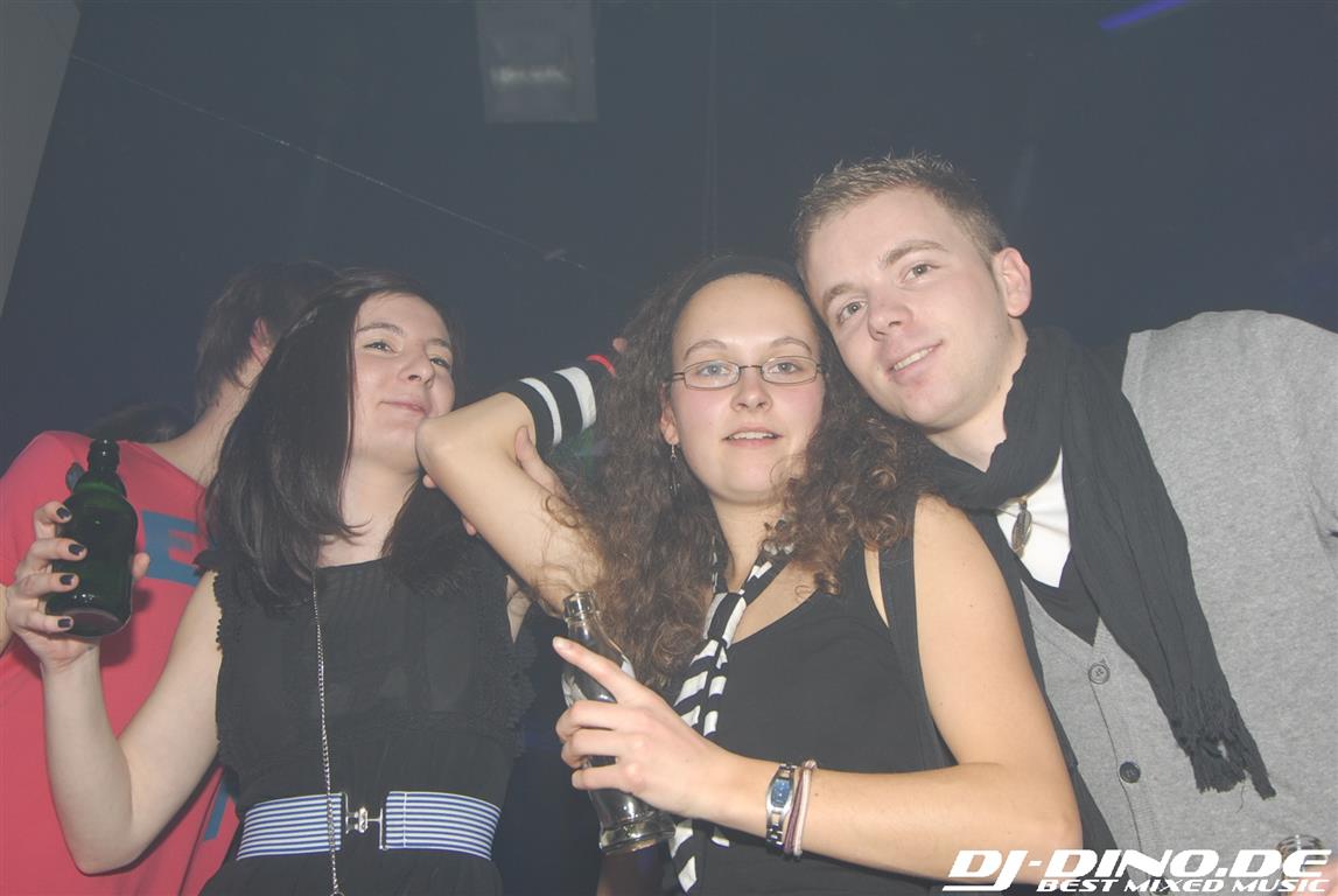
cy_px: 448
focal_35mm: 36
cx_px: 669
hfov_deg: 53.1
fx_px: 1340
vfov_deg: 37.0
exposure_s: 1/4
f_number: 5.6
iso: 200
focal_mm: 24
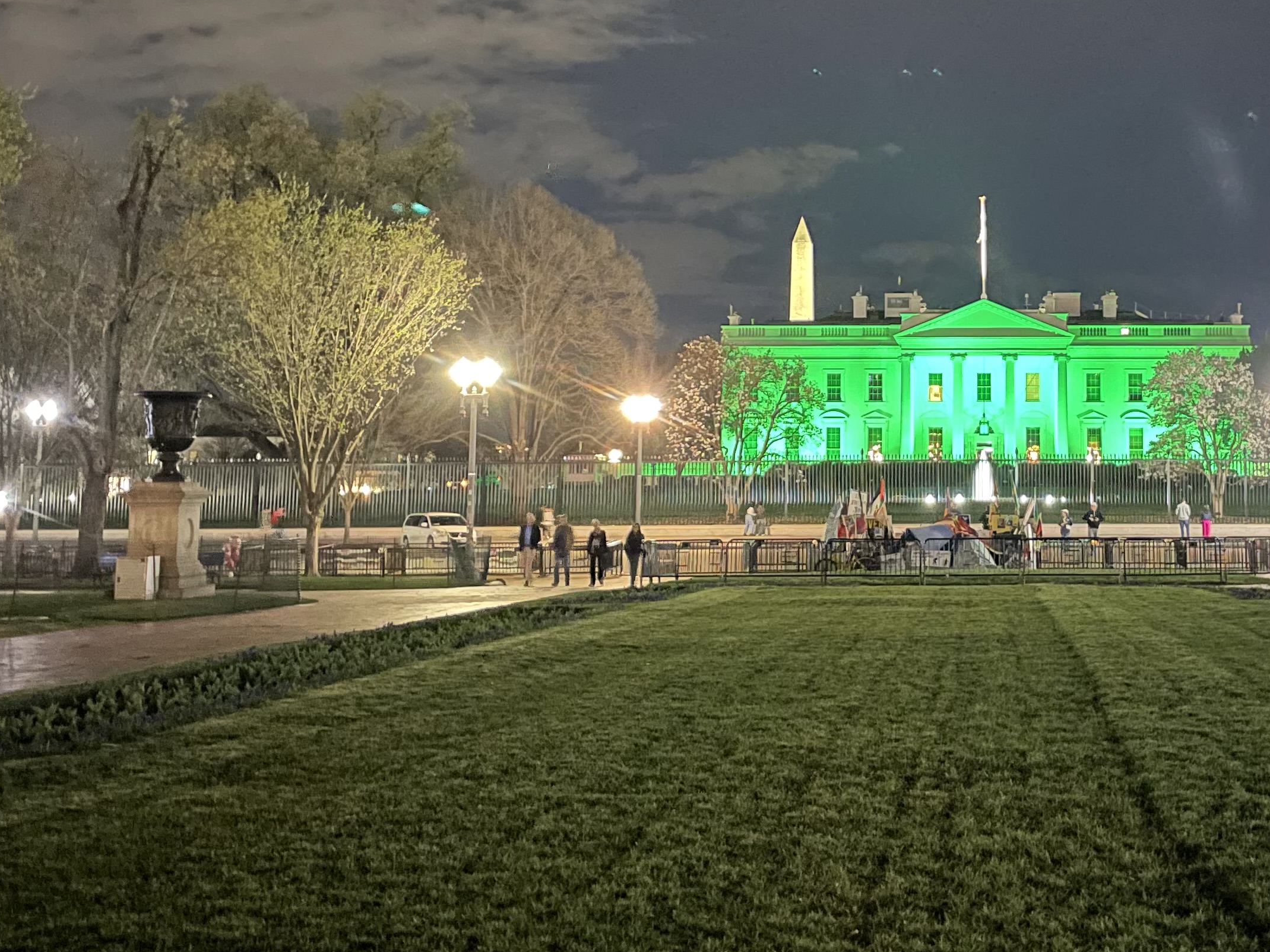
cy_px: 282
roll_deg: -0.5
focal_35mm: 49
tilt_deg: +6.3
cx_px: 935
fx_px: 1798
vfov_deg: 29.4
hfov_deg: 38.0
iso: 640
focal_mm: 4.2
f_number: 1.6
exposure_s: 1/4
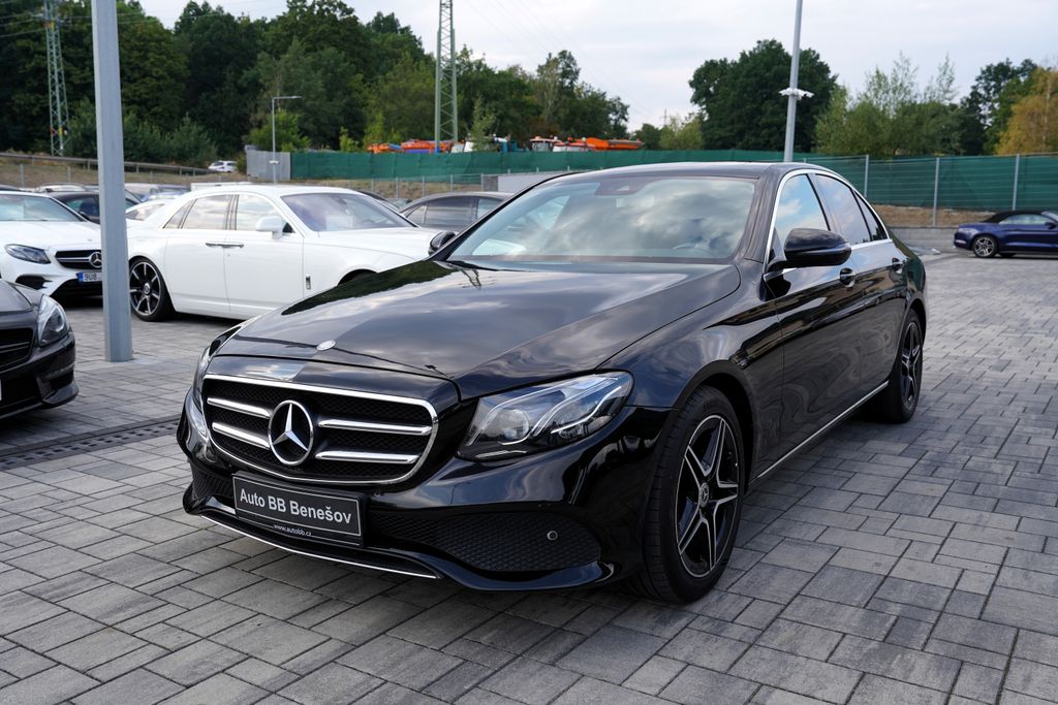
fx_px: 911
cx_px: 529
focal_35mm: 31
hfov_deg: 60.3
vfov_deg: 42.3
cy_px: 352
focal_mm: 31
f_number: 5.6
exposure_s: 1/125
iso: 100
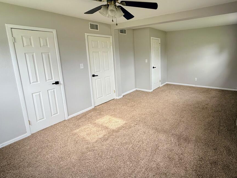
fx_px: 130
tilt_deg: -8.7
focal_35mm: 19
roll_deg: +1.8
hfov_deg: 81.9
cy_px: 71
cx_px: 157
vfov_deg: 68.0
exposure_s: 1/99
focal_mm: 2.22
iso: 200
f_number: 2.2
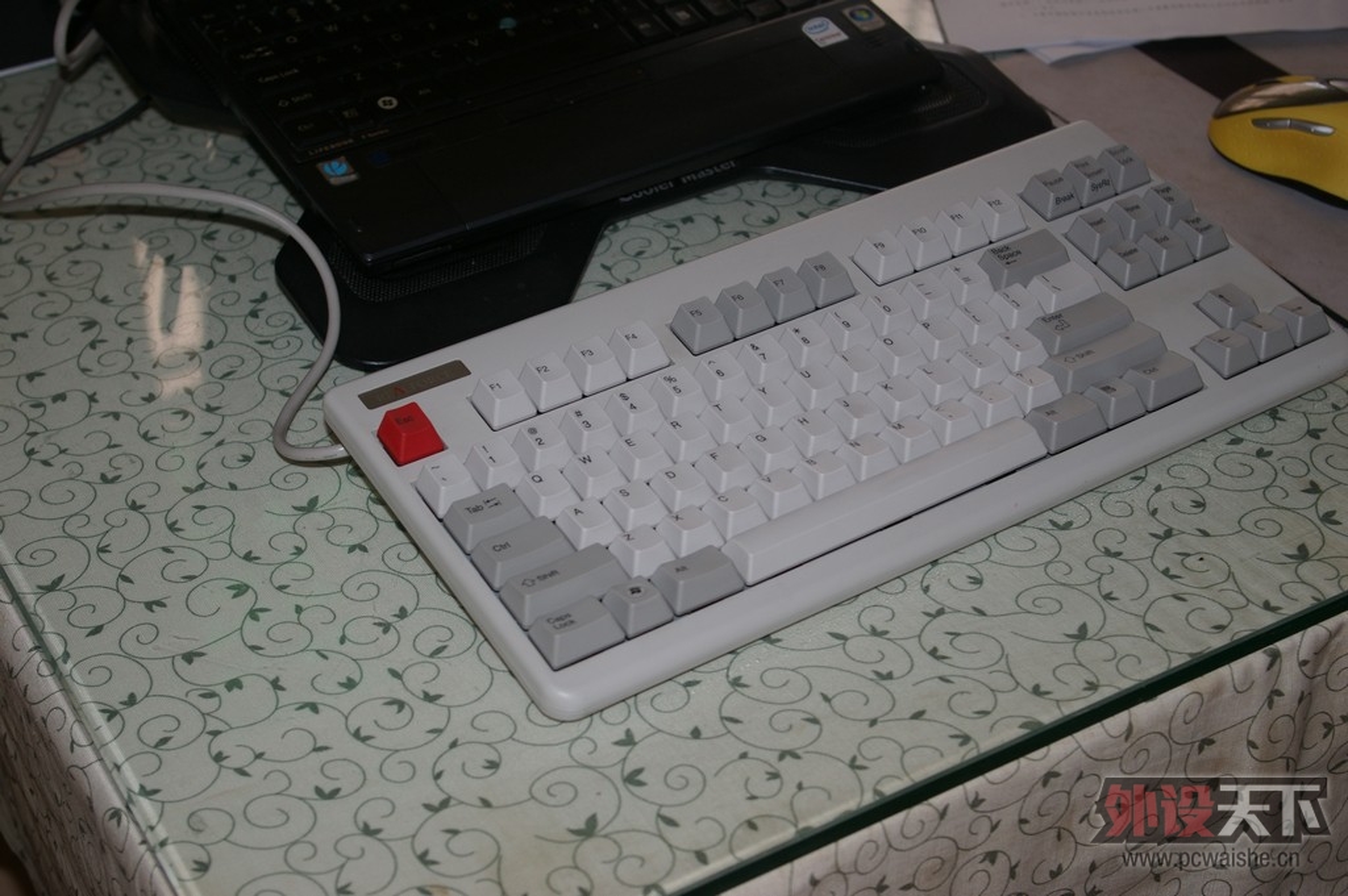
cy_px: 448
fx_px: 2245
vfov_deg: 22.6
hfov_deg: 33.4
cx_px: 674
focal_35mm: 60
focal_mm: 40
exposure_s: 1/60
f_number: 5.6
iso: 200
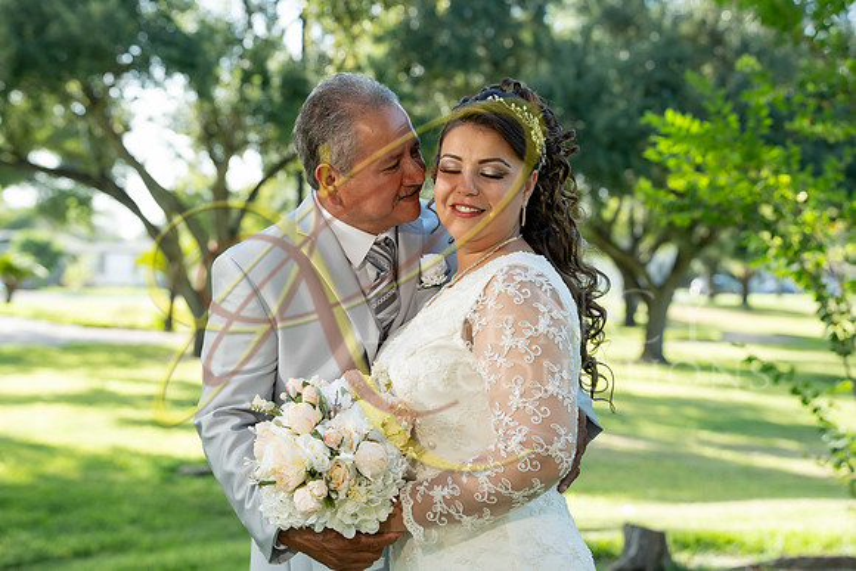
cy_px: 286
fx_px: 1593
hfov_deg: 30.1
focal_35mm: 67
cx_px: 428
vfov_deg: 20.3
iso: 500
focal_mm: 67
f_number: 4
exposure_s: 1/500
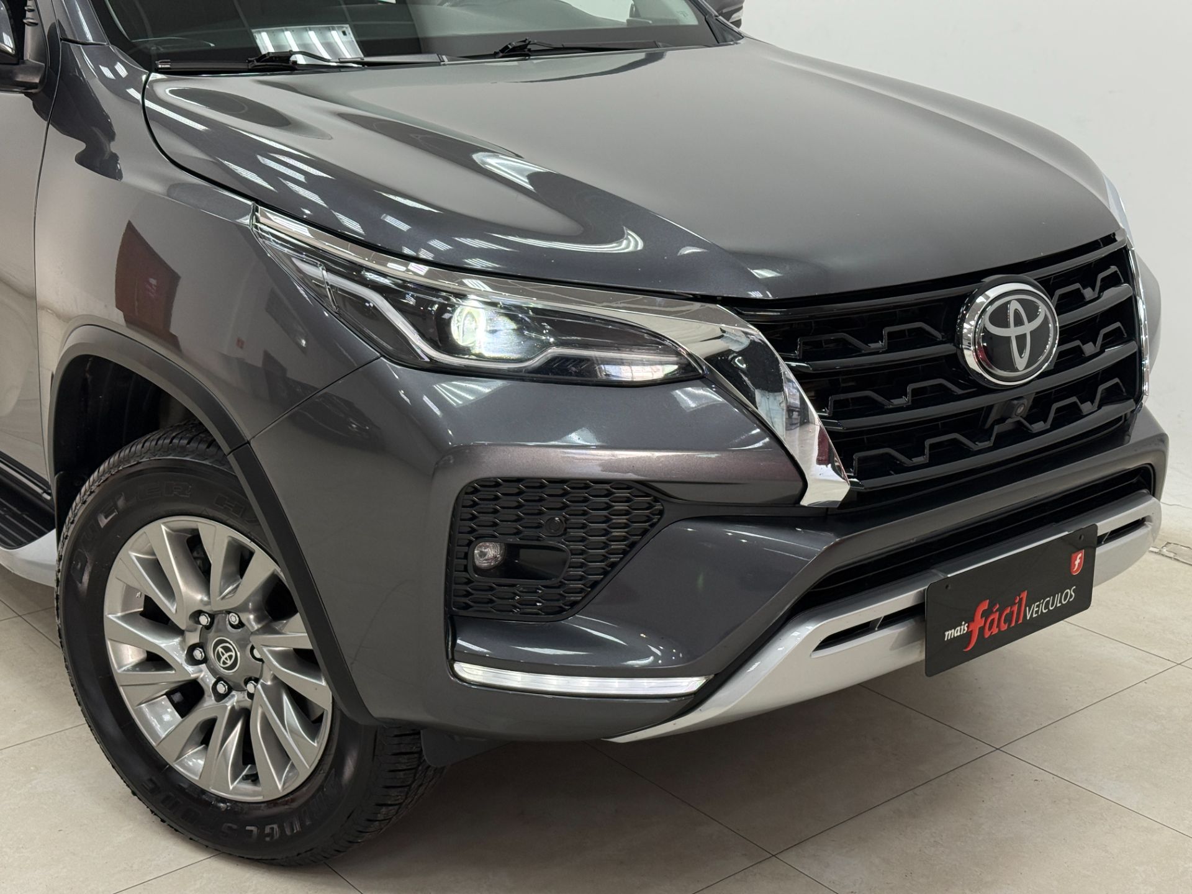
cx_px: 596
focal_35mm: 48
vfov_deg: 30.3
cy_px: 447
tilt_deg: -17.2
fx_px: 1653
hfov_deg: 39.7
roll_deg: +0.0
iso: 160
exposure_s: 1/120
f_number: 1.78
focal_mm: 6.76
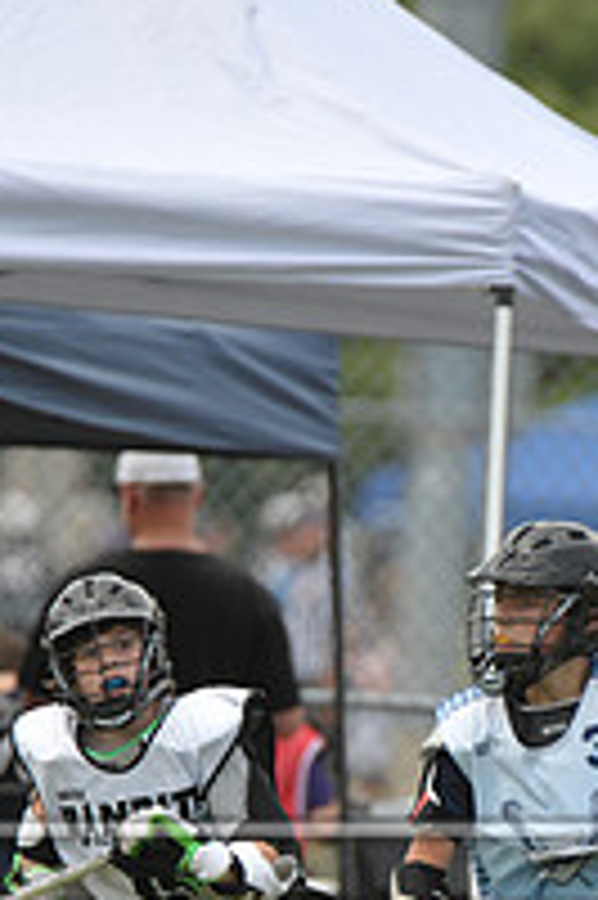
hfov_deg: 1.2
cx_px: 513
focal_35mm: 1158
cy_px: 1030
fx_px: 28901
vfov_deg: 1.8
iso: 800
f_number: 4
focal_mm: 400
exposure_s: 1/2500
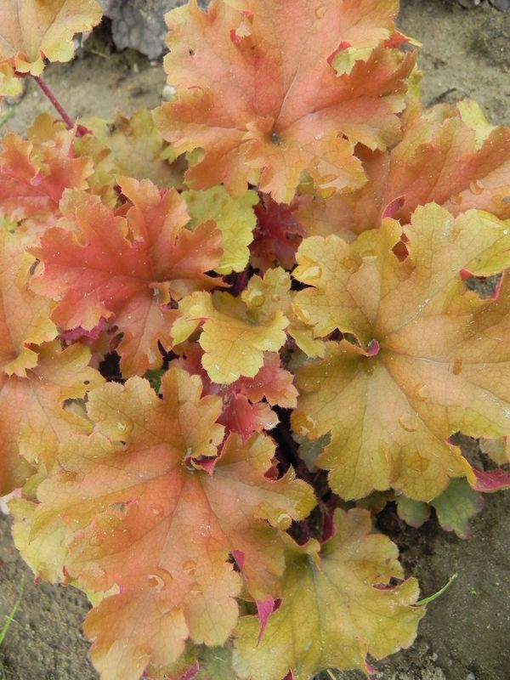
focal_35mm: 26
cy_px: 340
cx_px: 255
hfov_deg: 53.1
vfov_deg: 67.3
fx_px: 511
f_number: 3.2
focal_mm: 4.6
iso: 160
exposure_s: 1/250
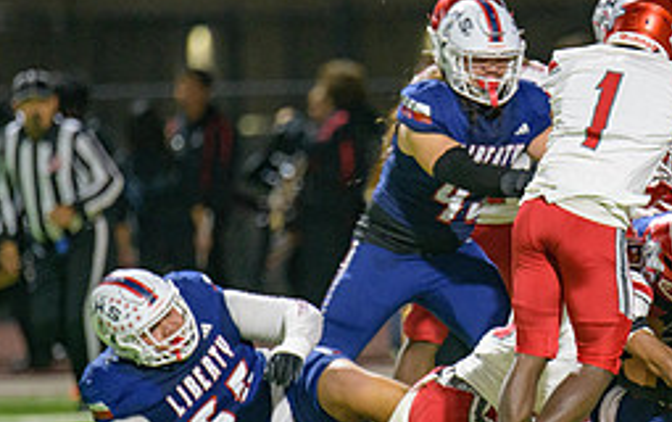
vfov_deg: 1.9
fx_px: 12742
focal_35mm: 695
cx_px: 546
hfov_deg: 3.0
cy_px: 342
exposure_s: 1/250
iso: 2000
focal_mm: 300
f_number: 2.8
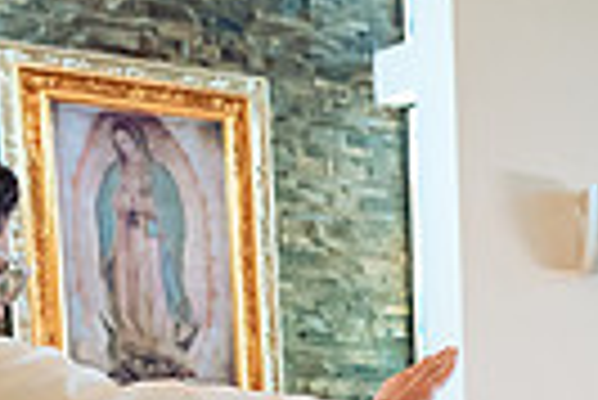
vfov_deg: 11.1
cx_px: 905
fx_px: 1879
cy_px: 798
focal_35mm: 113
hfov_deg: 16.4
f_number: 4.5
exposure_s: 1/125
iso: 2000
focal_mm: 25
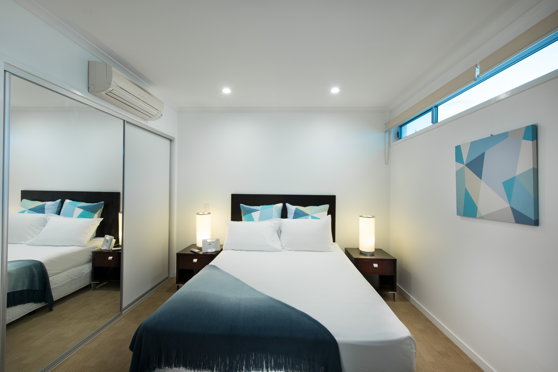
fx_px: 217
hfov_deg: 104.2
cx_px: 279
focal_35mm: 14
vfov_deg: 81.2
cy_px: 186
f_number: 11
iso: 64
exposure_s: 1
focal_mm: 14
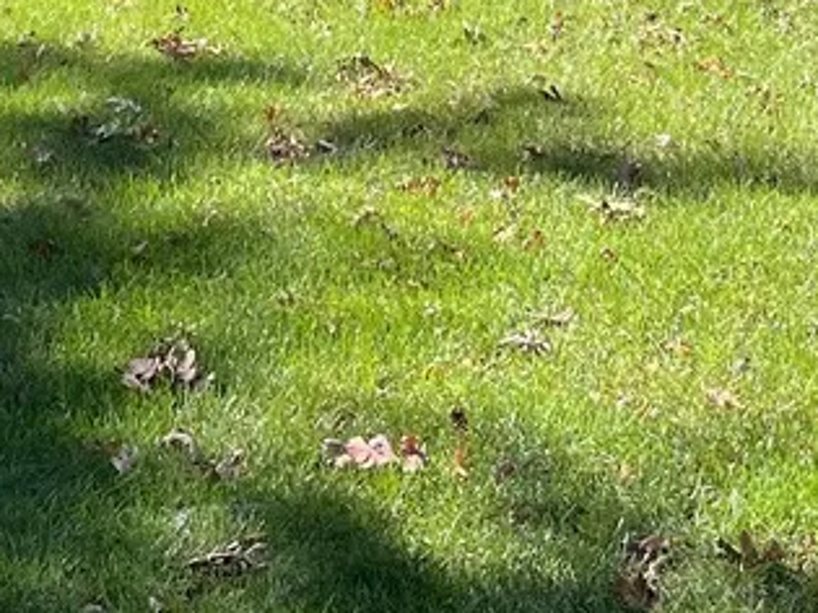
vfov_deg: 11.9
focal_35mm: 119
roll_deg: +2.9
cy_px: -291
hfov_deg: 16.6
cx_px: 421
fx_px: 2811
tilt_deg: -4.6
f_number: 1.6
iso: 50
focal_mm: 5.1
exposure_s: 1/742
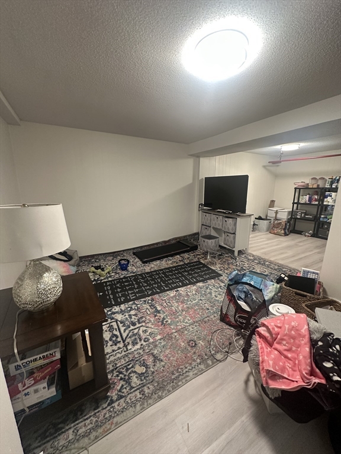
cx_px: 170
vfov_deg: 102.1
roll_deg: -0.7
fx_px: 184
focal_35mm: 14
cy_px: 227
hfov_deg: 85.7
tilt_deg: -11.7
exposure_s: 1/60
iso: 250
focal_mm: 2.22
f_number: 2.2
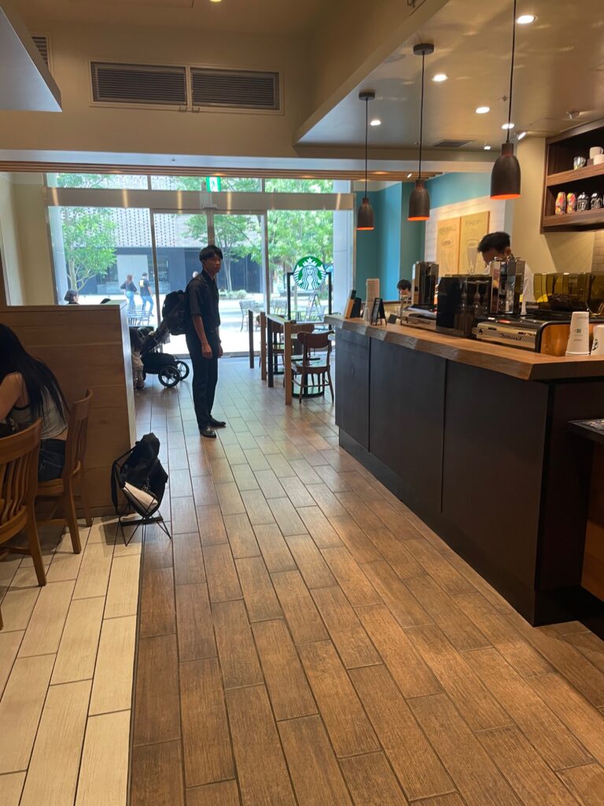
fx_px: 605
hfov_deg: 53.1
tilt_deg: -12.8
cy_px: 403
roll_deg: +0.0
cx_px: 302
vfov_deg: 67.3
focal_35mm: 26
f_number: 1.6
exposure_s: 1/50
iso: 80
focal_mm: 4.2
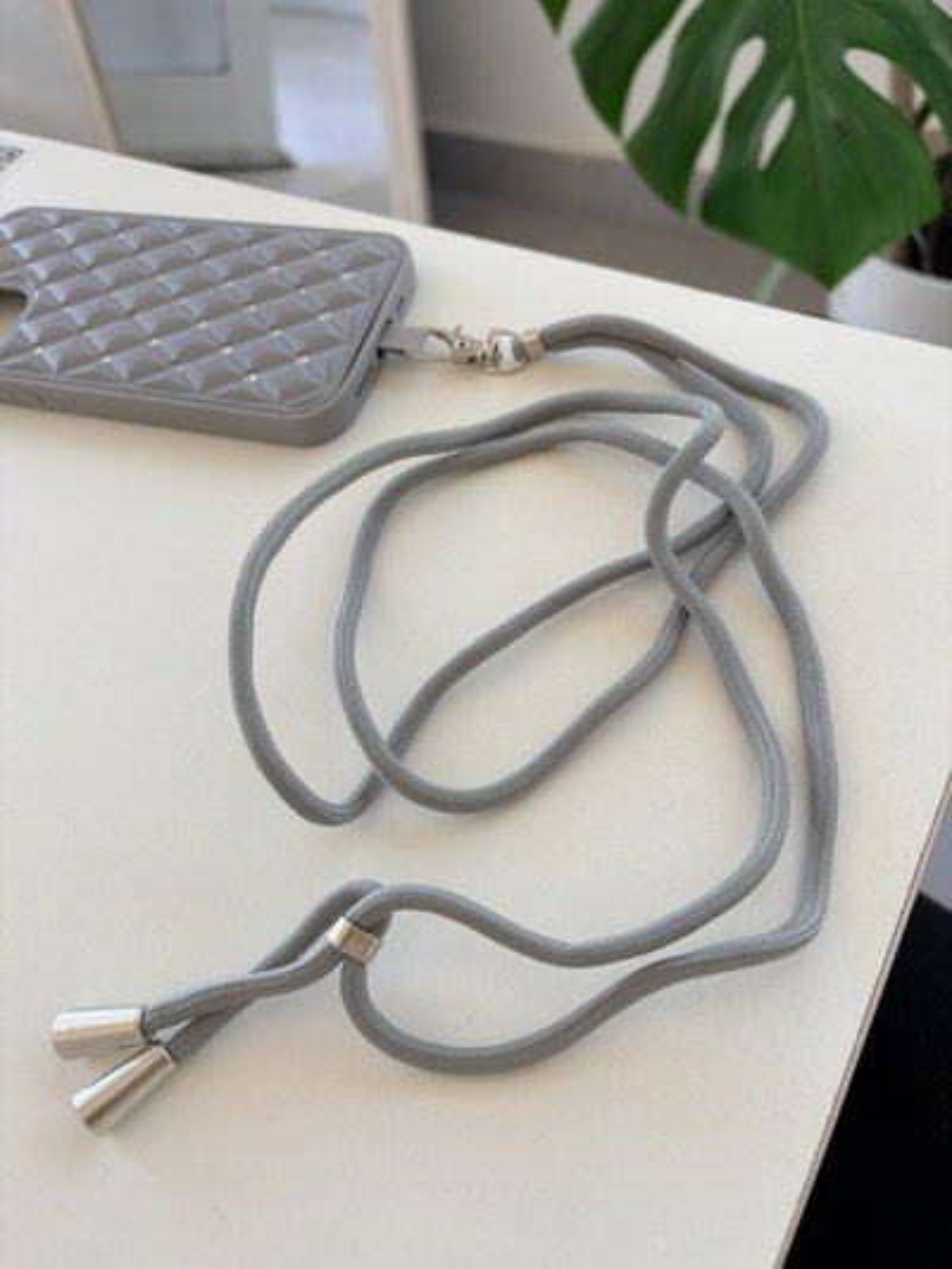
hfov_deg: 53.1
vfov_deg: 67.3
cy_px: 634
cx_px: 476
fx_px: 953
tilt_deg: -56.7
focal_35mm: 26
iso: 32
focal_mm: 5.96
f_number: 1.6
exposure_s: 1/135
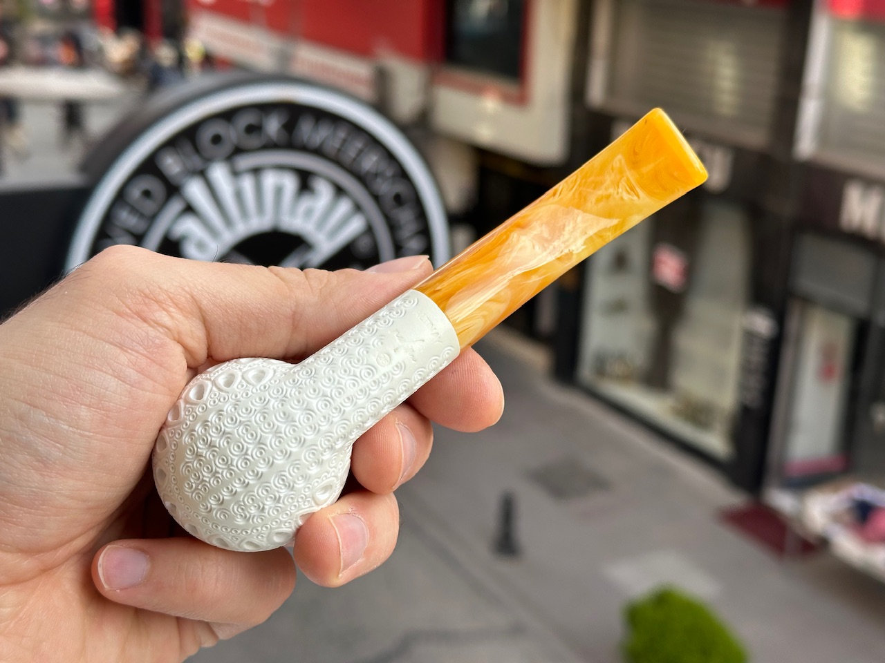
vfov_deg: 30.3
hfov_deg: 39.7
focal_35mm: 48
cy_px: 332
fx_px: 1227
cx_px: 442
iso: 64
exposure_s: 1/659
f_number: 1.78
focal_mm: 6.86
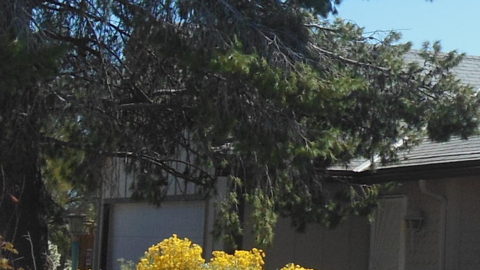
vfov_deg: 10.8
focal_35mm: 112
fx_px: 1425
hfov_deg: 18.7
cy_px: 61
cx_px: 447
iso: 125
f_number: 3.2
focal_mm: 4.5
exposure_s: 1/1500
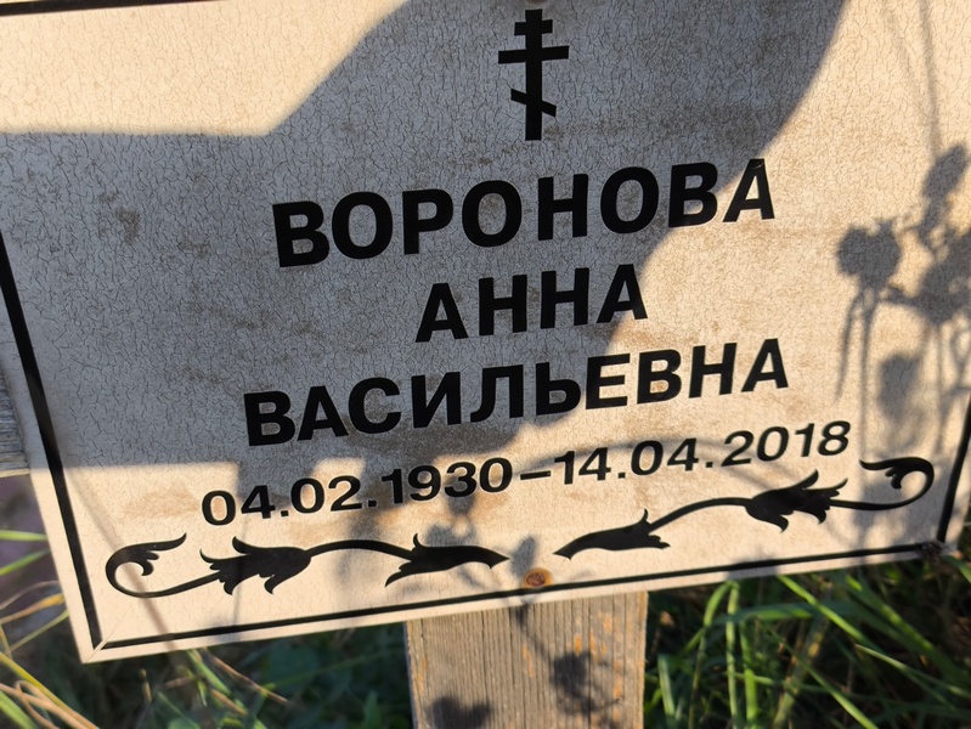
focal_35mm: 50
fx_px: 1403
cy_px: 364
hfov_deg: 38.2
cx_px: 486
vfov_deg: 29.1
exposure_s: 1/590
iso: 50
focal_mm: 4.71
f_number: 1.7
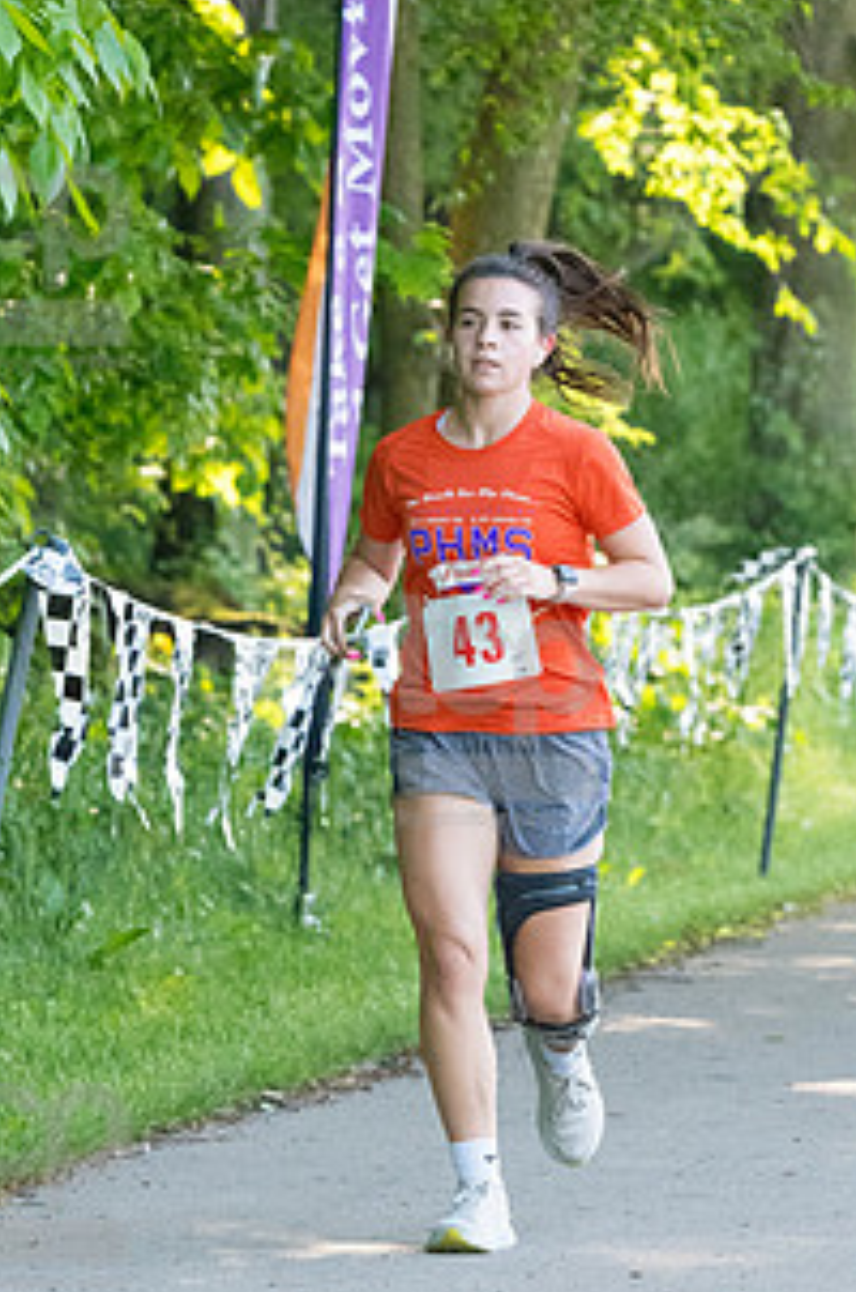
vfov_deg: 5.8
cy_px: 710
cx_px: 499
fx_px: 12827
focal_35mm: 358
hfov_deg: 3.8
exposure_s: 1/1600
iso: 4000
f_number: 5.6
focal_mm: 160
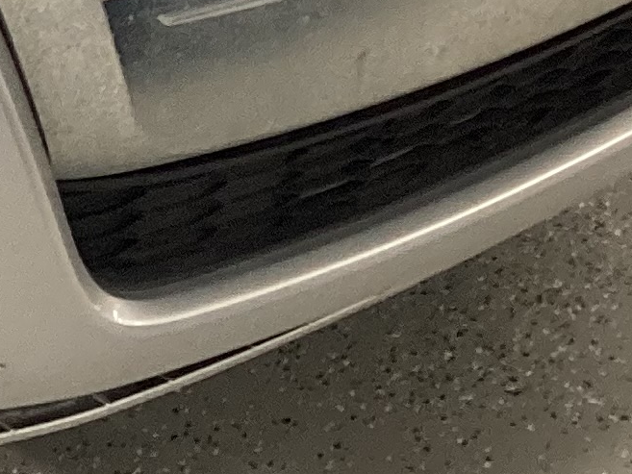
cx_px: -504
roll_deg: +2.3
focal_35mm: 154
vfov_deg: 8.9
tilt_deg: -20.6
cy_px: -551
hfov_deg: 11.8
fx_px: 2812
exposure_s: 1/50
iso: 160
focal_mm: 3.3
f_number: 2.4
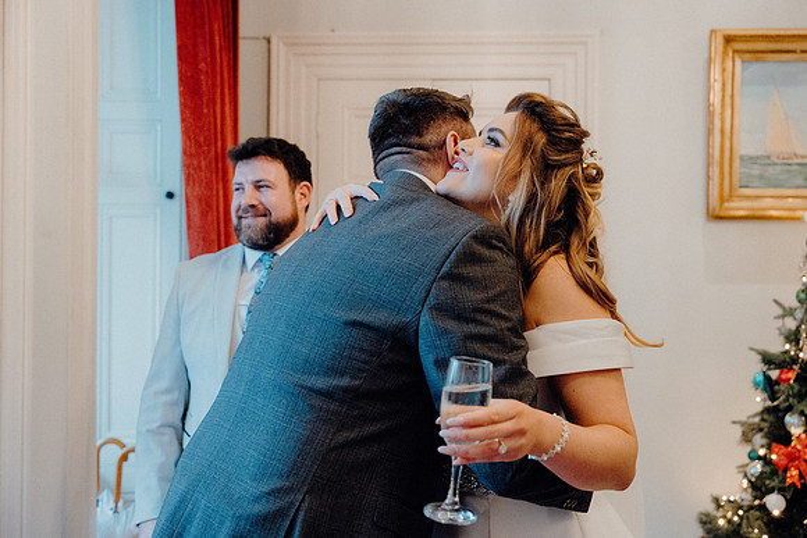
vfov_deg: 36.0
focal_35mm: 37
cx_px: 404
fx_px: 830
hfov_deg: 51.9
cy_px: 269
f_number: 3.5
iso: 5000
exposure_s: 1/200
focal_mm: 37
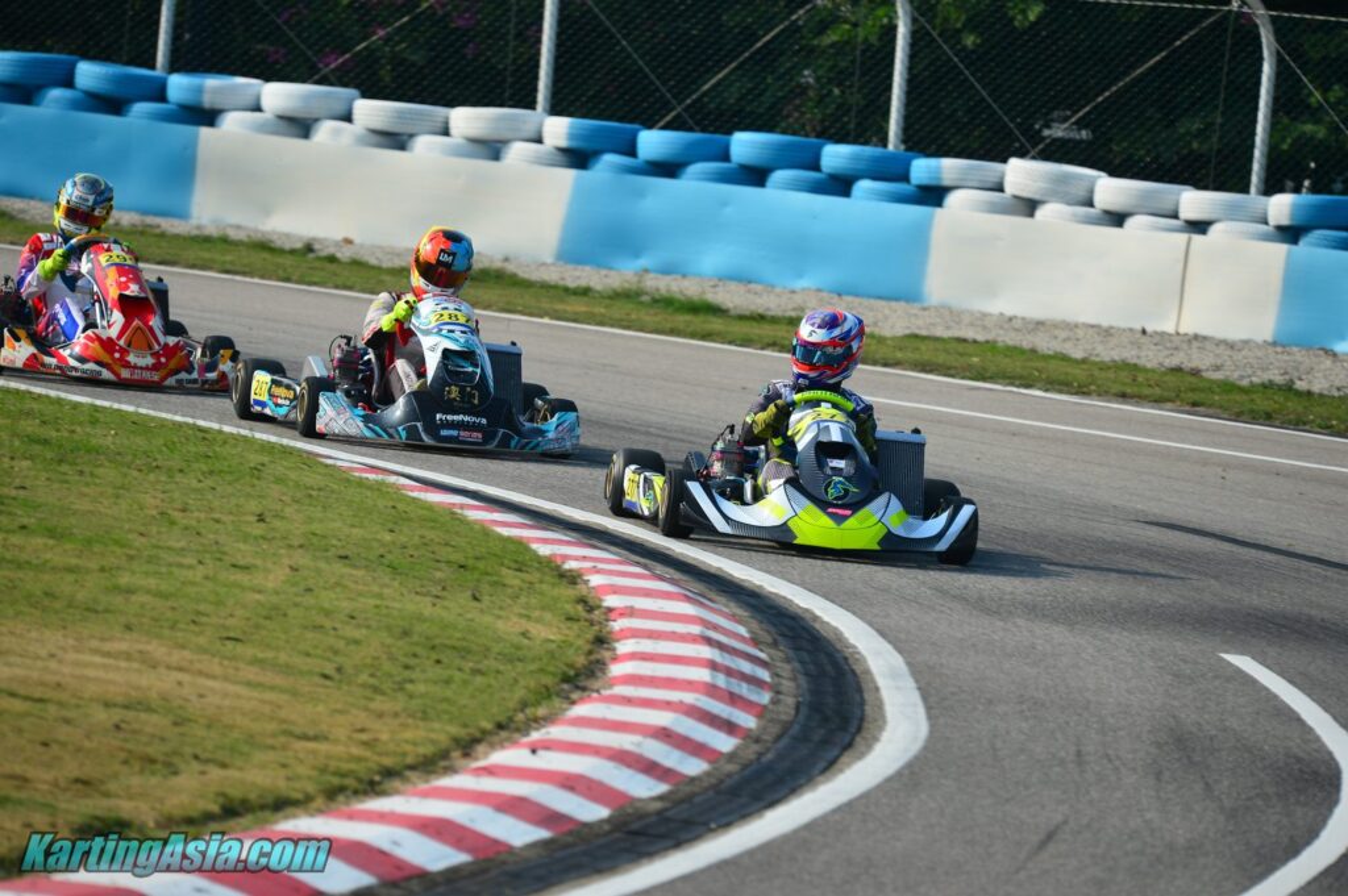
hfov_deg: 6.9
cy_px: 448
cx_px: 674
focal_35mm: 300
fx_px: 11224
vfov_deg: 4.6
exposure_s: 1/500
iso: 100
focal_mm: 300
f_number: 5.6
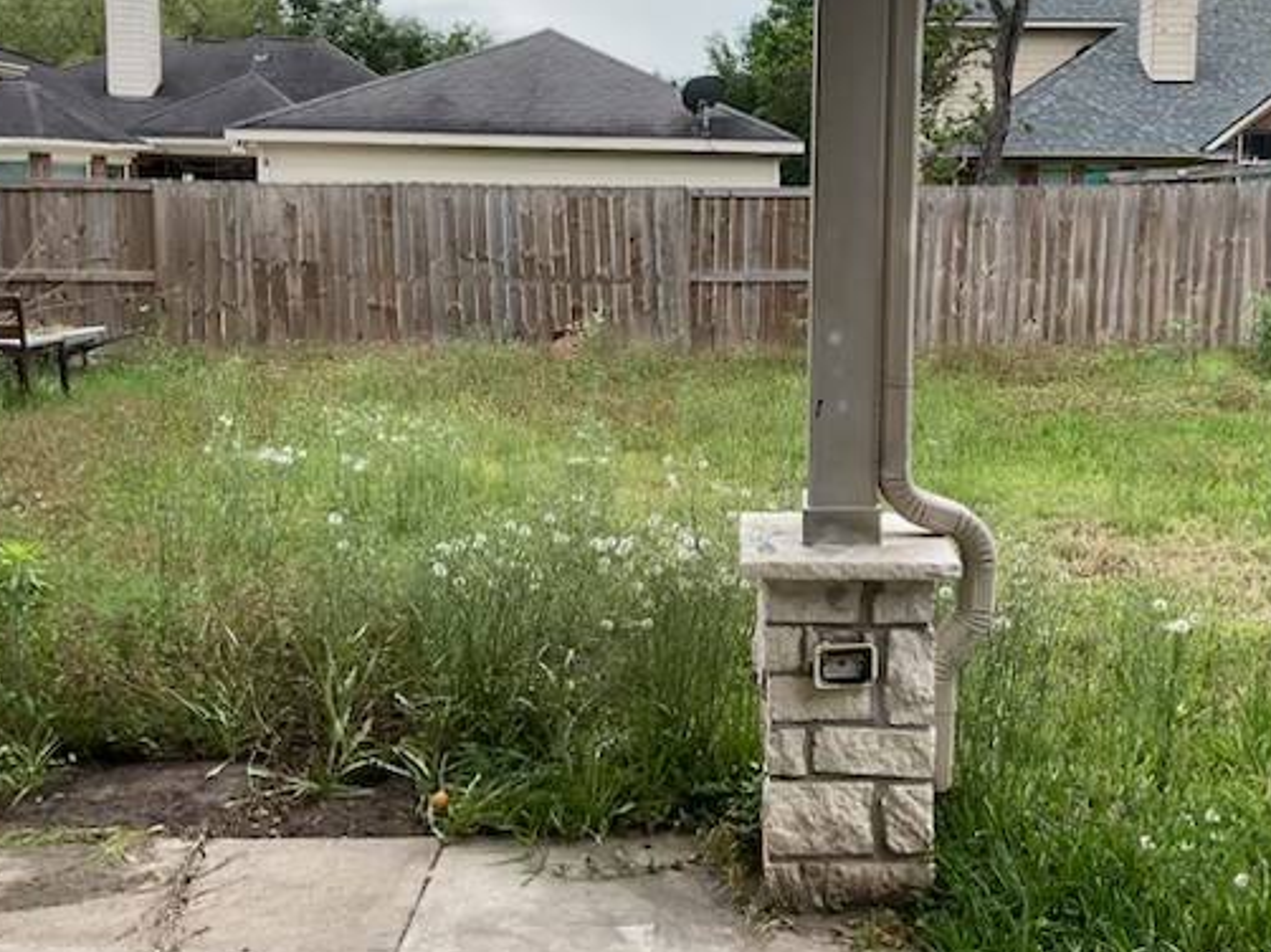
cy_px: 360
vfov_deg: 38.4
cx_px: 772
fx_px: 1358
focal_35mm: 37
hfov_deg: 49.8
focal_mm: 3
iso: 16
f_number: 1.8
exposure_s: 1/180
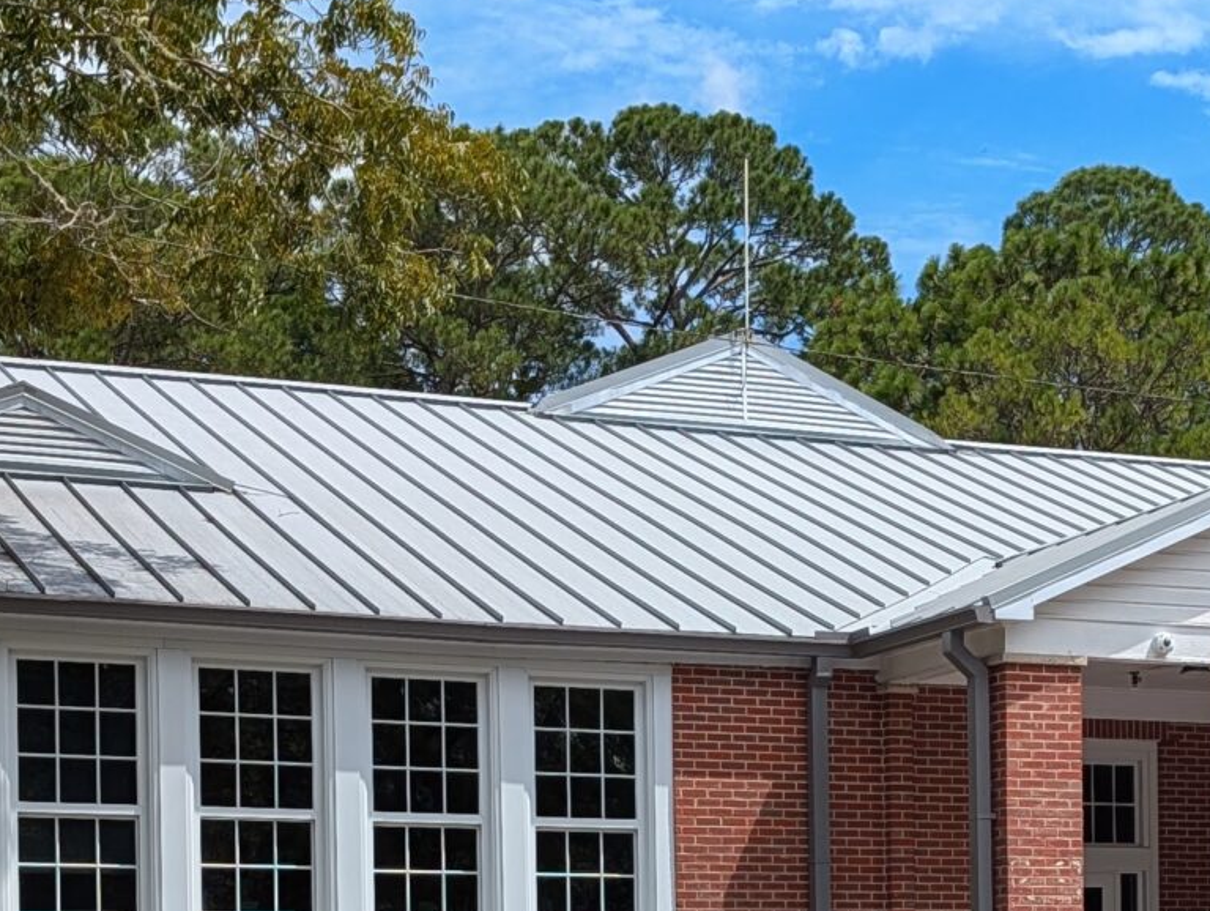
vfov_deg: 17.8
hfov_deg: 24.3
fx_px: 2800
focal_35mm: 80
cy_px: 991
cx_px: 722
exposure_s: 1/1408
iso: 20
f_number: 1.68
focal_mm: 6.9
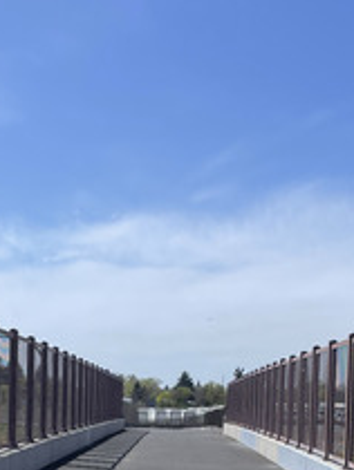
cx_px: 161
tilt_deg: +0.0
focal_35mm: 68
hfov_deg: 21.7
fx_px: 925
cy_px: 412
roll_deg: -1.4
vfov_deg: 27.6
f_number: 1.6
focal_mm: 4.2
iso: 32
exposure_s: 1/5051
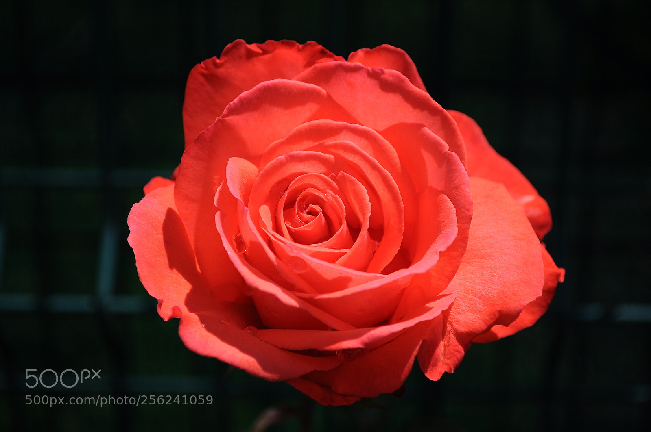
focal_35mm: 72
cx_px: 326
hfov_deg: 28.1
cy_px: 216
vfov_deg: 18.9
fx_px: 1301
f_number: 5.6
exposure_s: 1/800
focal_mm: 48
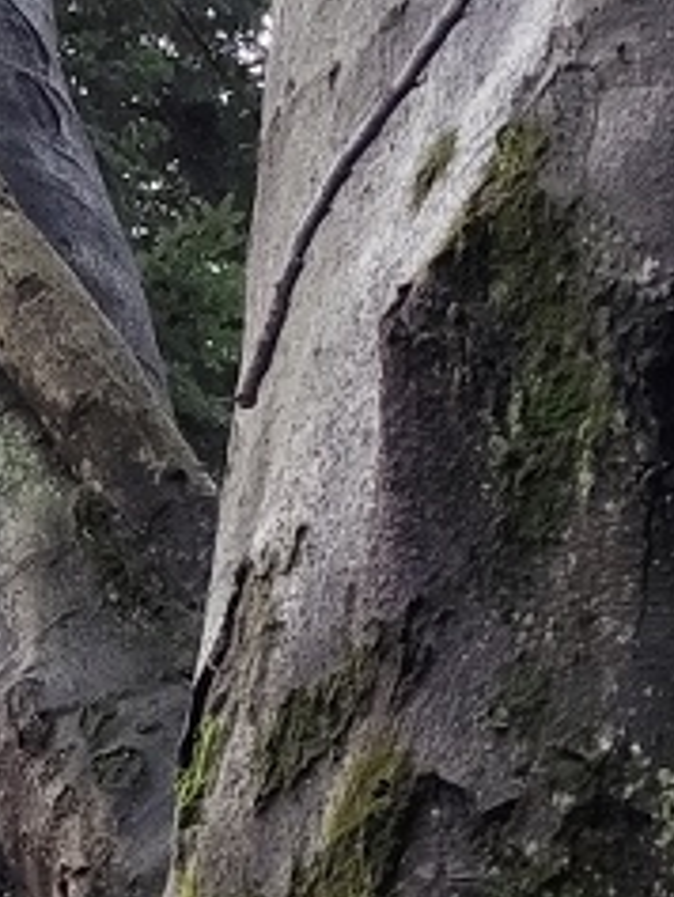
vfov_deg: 11.4
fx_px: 4020
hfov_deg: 9.4
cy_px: 1839
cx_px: -189
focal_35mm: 155
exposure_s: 1/124
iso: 50
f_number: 1.65
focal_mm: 6.14
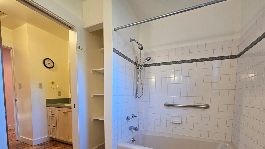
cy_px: 104
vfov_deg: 67.7
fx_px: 105
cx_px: 136
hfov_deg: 103.0
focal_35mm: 15
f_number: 2.2
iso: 200
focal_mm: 2.2
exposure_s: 1/60
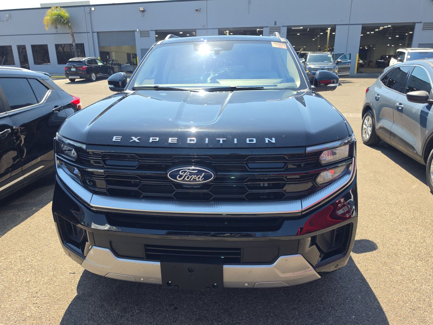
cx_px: 216
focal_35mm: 23
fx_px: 288
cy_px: 162
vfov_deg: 58.9
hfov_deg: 73.9
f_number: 1.4
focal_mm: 6.5
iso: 63
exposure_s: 1/2127
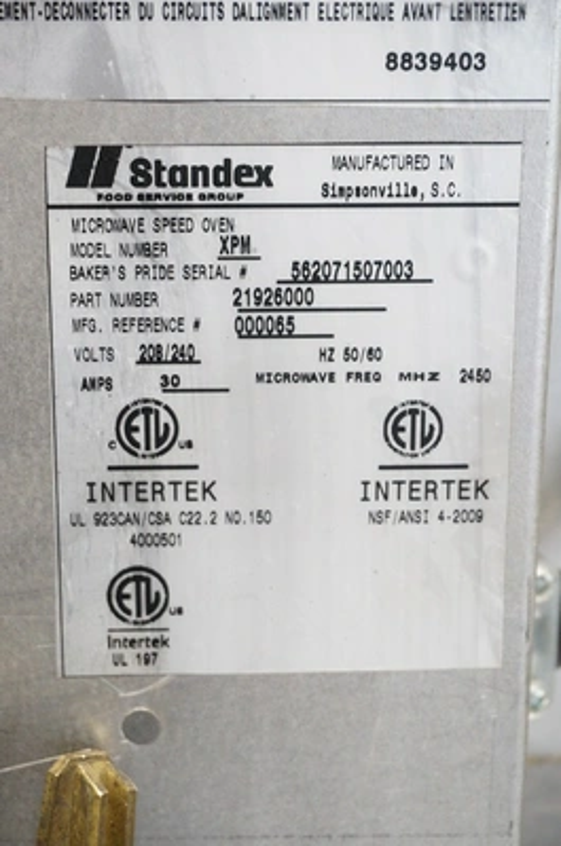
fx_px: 1479
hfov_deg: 21.5
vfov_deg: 32.0
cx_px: 280
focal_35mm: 63
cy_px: 423
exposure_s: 1/25
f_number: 6.3
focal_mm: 42
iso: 3200
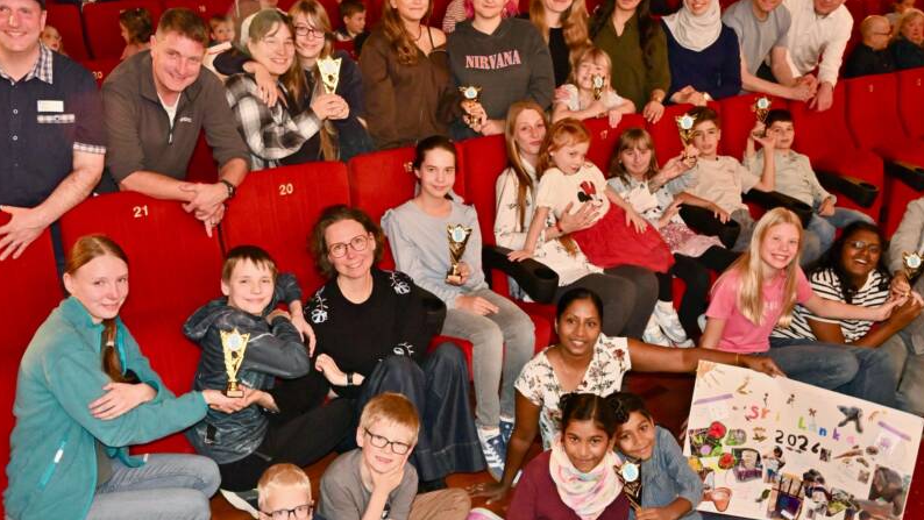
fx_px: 931
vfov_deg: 31.2
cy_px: 278
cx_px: 464
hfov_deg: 52.8
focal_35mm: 38
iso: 3200
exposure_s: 1/30
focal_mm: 24
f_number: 5.6
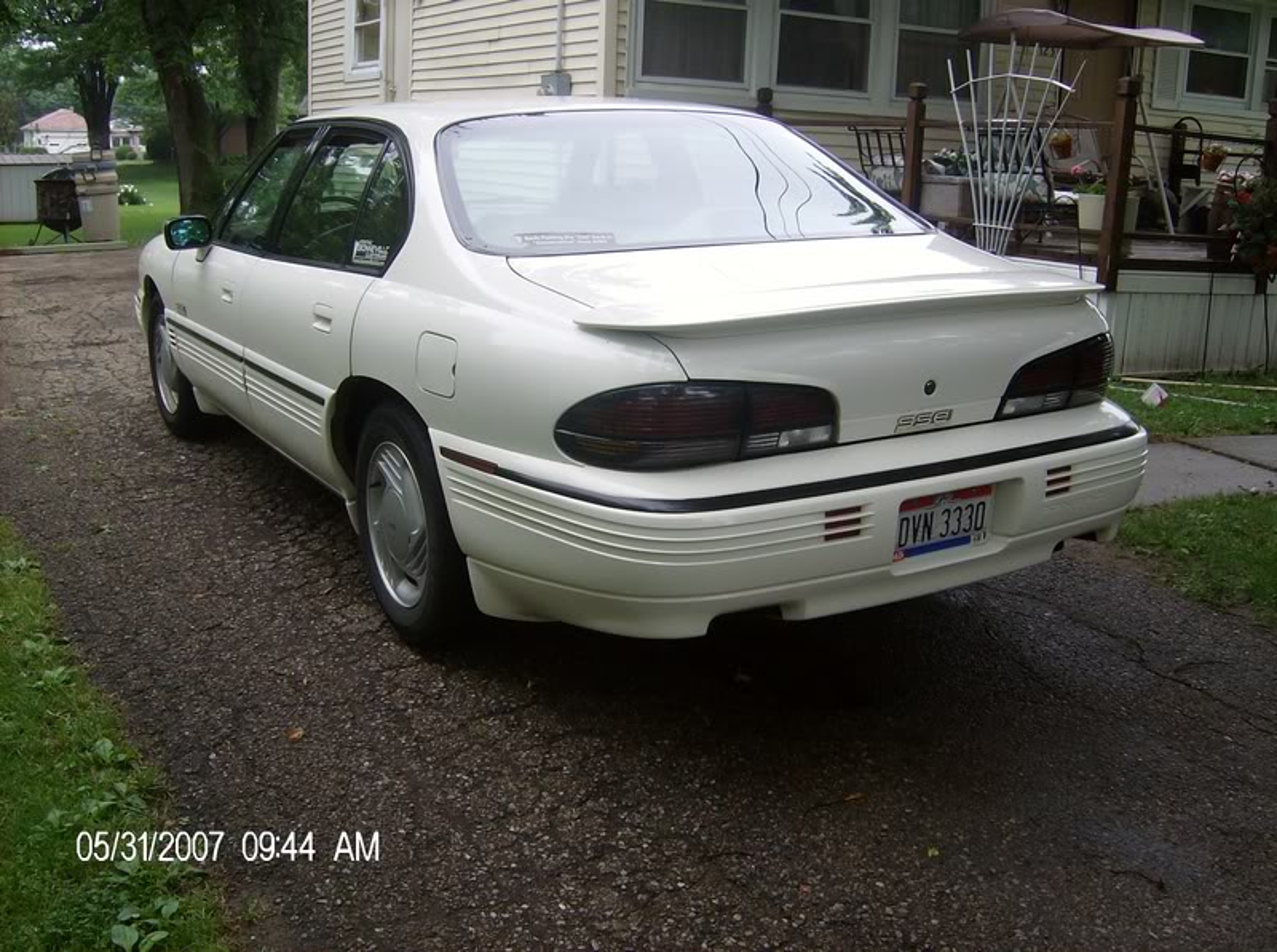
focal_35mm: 36
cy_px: 476
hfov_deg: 51.5
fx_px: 1325
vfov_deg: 39.5
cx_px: 638
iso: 100
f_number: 4.7
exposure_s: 1/244
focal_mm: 6
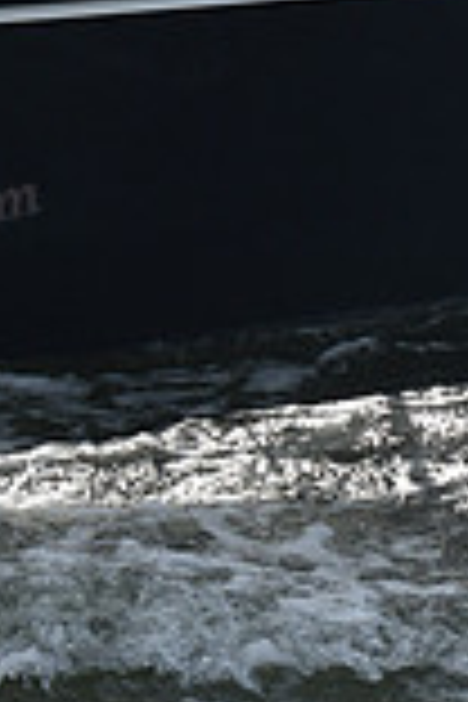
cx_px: 272
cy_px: -490
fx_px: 6649
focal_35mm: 341
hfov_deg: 4.0
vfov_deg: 5.9
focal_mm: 92
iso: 320
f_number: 9
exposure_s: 1/1250
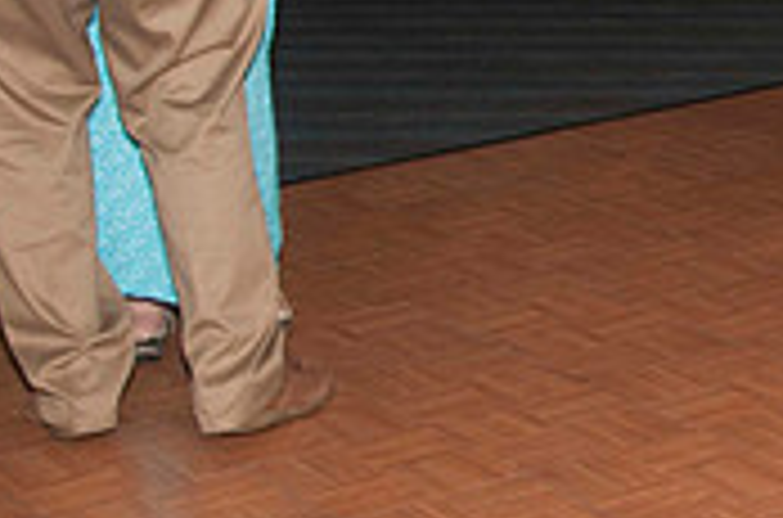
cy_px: -110
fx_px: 2603
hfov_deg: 16.4
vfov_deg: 11.1
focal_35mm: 120
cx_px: 958
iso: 400
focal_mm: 24
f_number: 6.3
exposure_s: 1/60
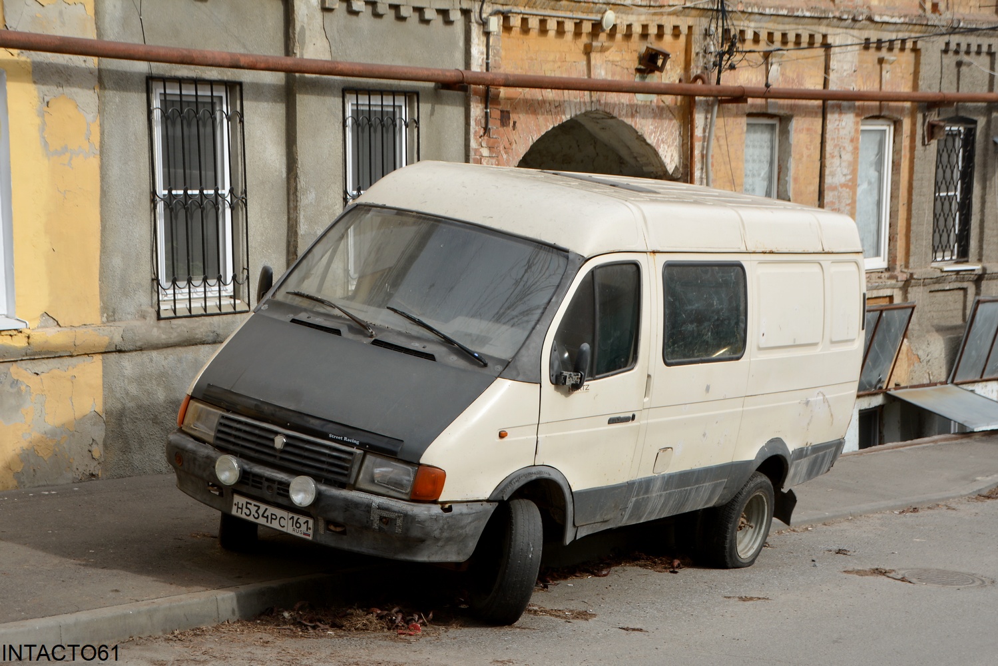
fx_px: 2163
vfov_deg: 17.5
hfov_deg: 26.0
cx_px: 499
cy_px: 333
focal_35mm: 78
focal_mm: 52
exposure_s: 1/250
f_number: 8
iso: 160
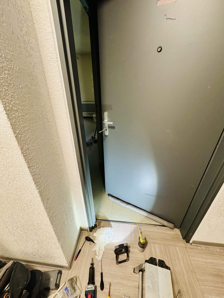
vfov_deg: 102.1
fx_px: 121
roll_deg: +0.6
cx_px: 112
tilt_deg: -27.7
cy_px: 149
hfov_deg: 85.7
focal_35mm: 14
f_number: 2.2
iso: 320
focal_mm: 2.22
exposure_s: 1/50
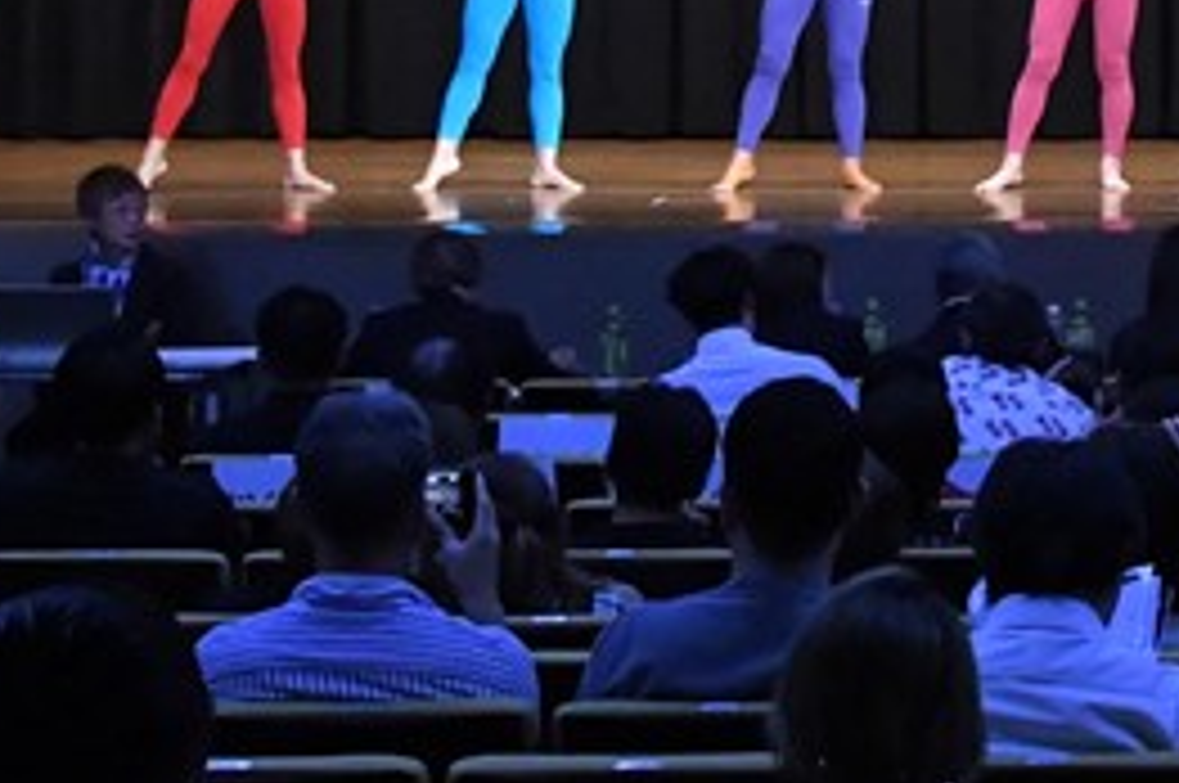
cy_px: -162
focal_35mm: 160
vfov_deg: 8.5
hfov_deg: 12.6
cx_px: 1312
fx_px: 5233
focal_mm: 36
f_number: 5.6
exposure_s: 1/400
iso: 8000
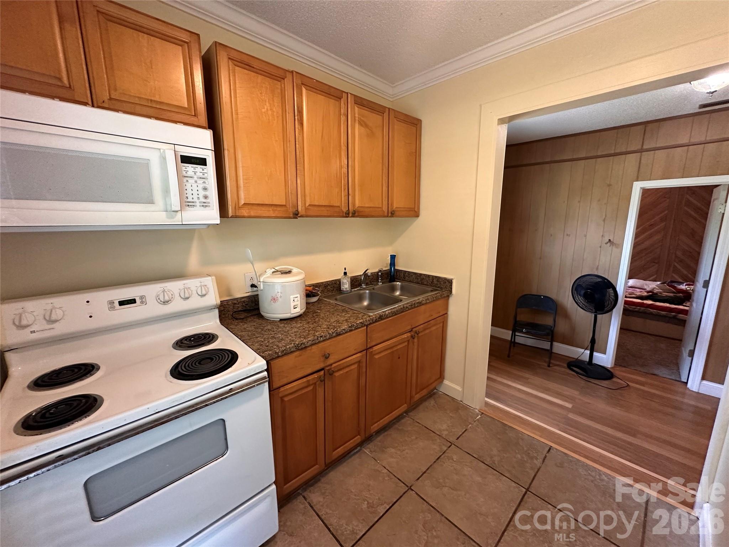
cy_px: 274
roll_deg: +0.2
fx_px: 295
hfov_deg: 102.1
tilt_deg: -10.1
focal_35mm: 14
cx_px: 364
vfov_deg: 85.7
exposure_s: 1/60
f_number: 2.2
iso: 320
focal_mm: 2.22
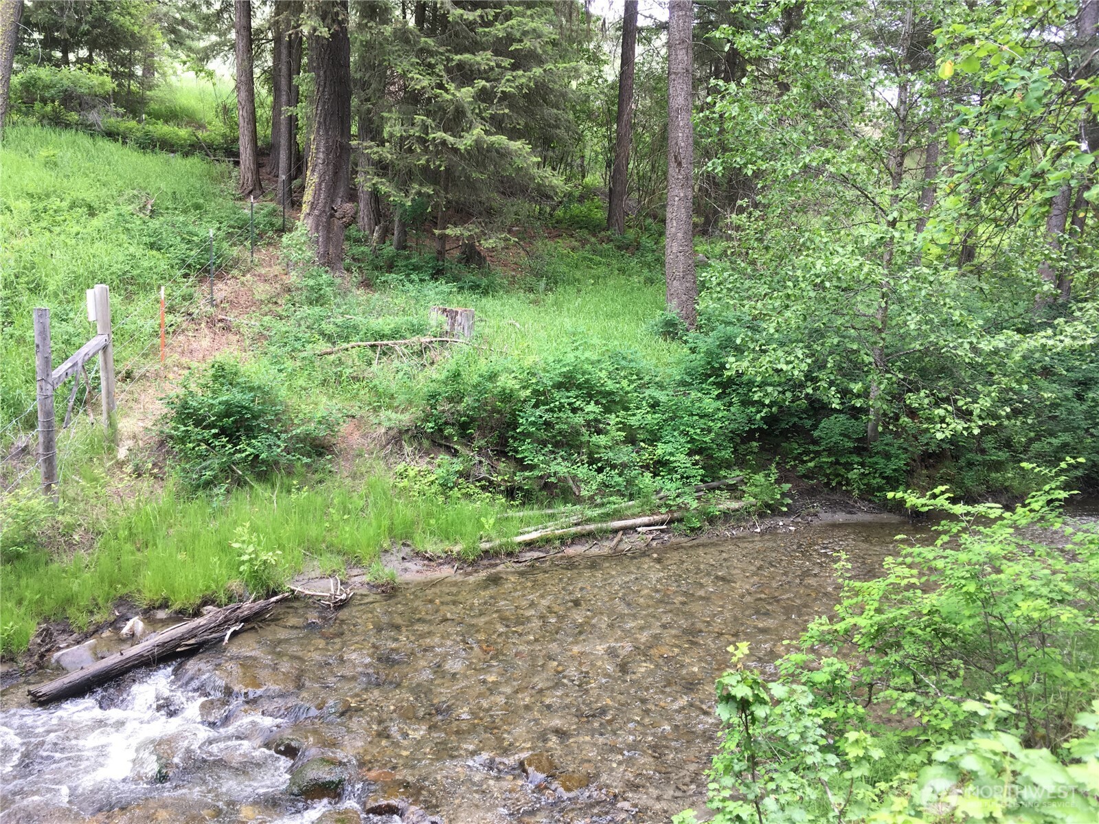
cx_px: 550
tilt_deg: -9.0
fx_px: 921
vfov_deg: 48.2
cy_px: 412
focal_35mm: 29
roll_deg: -2.2
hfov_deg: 61.7
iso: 40
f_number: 2.2
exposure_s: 1/120
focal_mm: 4.15
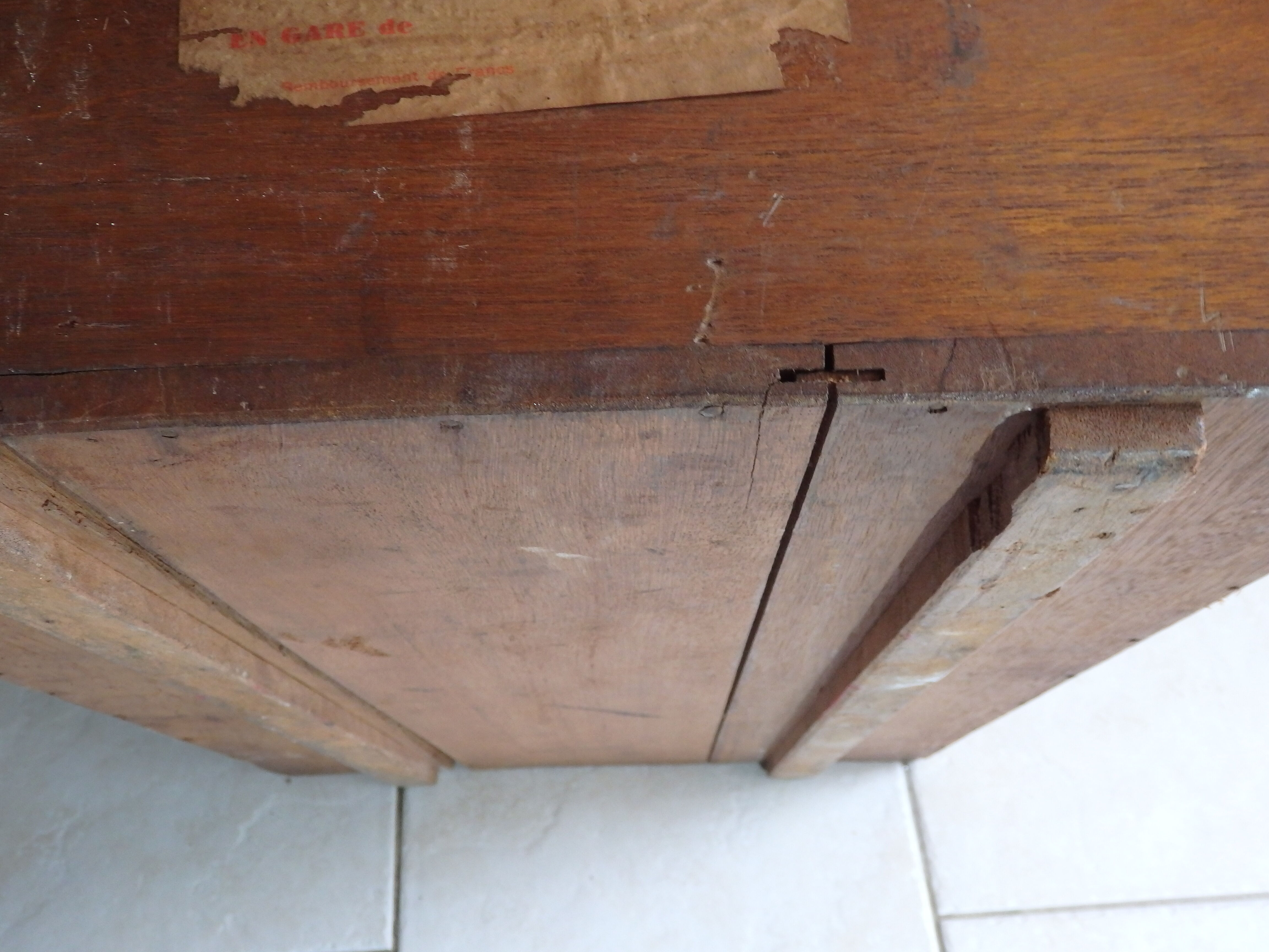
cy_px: 476
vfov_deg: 36.0
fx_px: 1466
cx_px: 634
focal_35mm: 40
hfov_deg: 46.8
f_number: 3.7
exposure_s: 1/40
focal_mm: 7.3
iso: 400
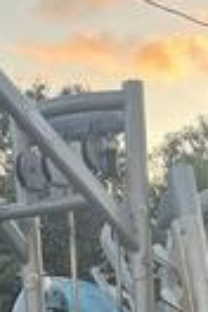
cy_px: 508
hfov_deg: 13.9
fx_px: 849
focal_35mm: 98
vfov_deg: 17.9
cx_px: 177
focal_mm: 5.7
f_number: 1.5
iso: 64
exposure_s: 1/139
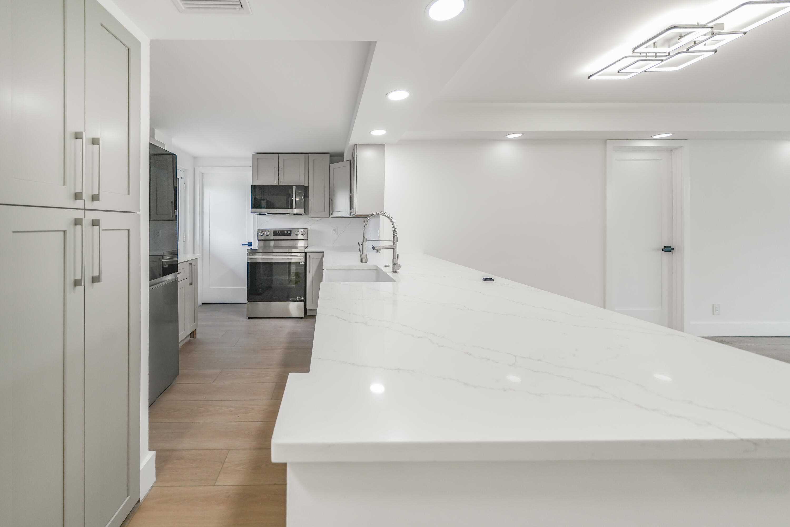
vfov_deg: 90.0
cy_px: 264
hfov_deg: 112.6
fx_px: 263
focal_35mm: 12
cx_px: 395
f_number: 4
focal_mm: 12
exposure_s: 1/160
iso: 400
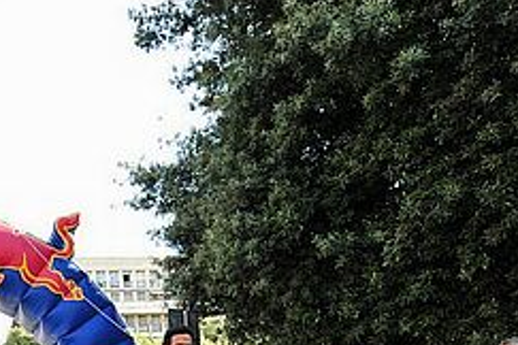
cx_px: 15
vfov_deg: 27.8
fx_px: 604
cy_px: 418
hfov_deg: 41.2
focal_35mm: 42
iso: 400
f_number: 4.5
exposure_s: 1/400
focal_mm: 17
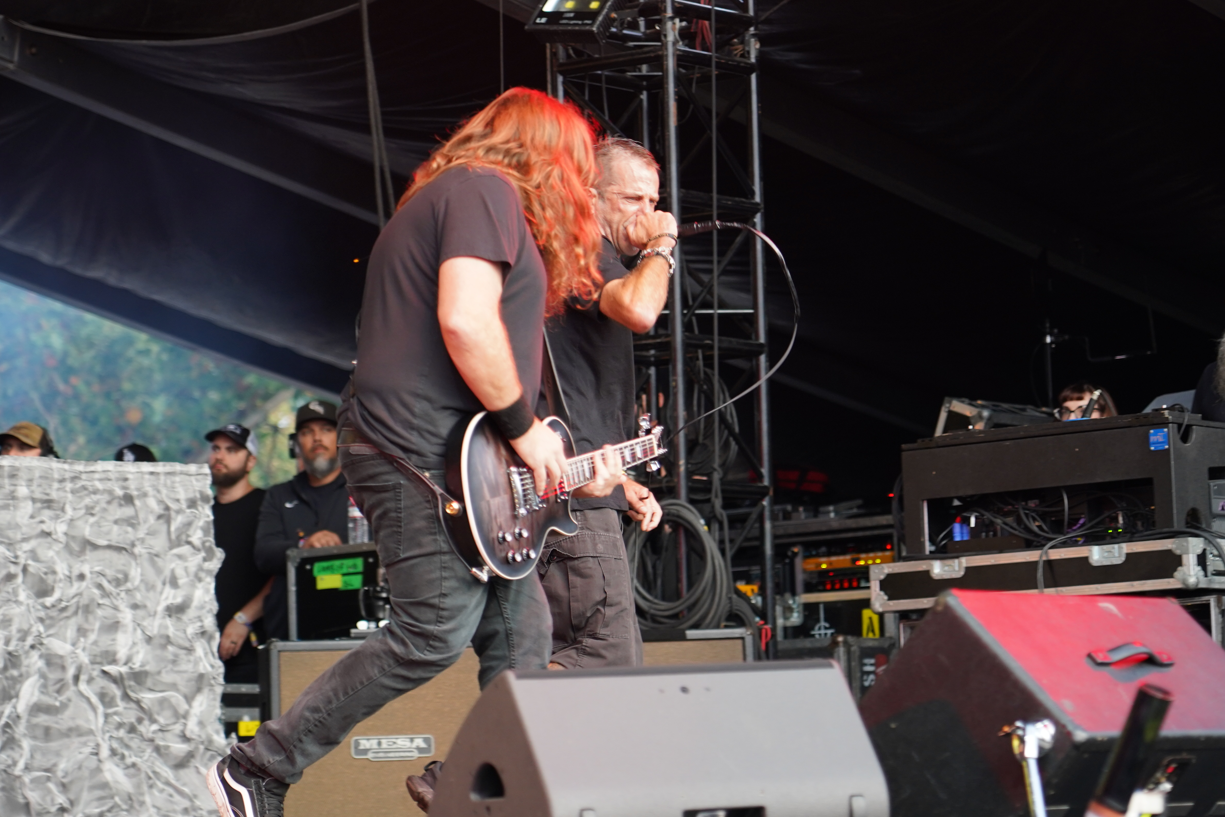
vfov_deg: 10.3
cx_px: 642
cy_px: 357
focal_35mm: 133
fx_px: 4525
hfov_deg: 15.4
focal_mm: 105
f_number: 4
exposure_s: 1/125
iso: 800
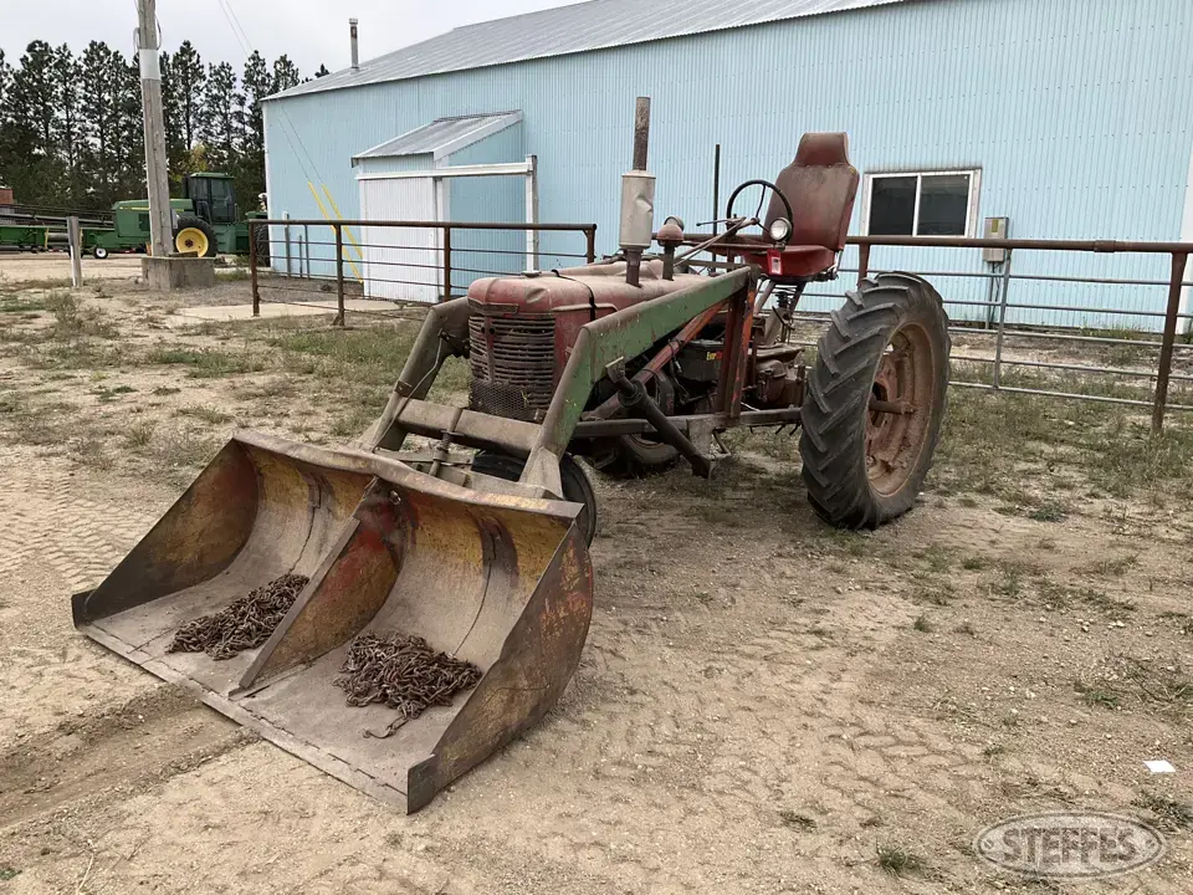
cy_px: 448
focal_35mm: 29
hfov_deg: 61.7
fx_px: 999
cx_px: 596
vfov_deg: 48.2
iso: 25
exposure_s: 1/540
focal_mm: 3
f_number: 1.8
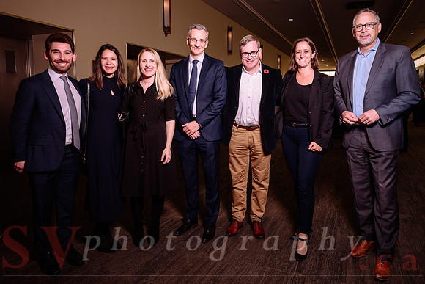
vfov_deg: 48.8
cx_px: 216
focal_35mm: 26
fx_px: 312
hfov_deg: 68.5
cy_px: 128
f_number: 3.5
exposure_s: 1/80
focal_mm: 24
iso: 800
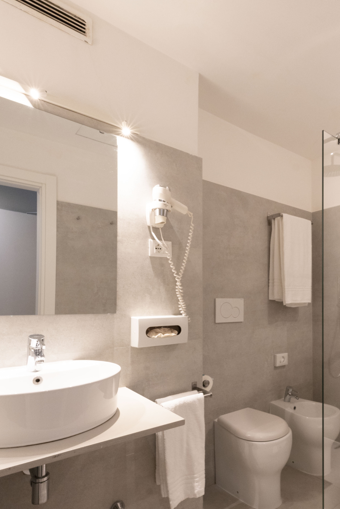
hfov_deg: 56.8
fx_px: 297
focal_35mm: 21
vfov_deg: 81.1
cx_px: 251
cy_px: 272
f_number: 9
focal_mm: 14
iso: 2000
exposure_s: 1/13
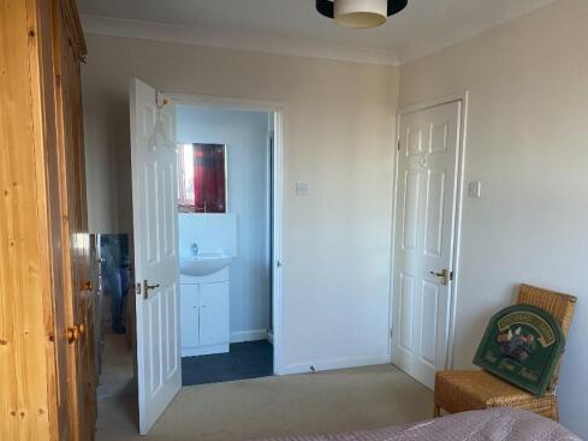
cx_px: 304
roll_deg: -0.8
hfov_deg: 58.3
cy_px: 261
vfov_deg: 45.3
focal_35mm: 31
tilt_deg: -9.2
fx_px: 527
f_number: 1.8
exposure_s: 1/50
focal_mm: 4.25
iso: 125
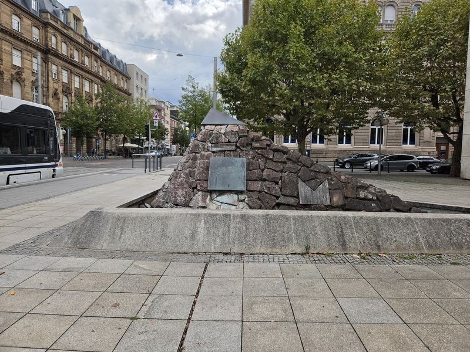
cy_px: 176
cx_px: 235
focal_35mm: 23
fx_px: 312
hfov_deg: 73.9
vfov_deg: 58.9
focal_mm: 5.4
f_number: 1.8
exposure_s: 1/3067
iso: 80
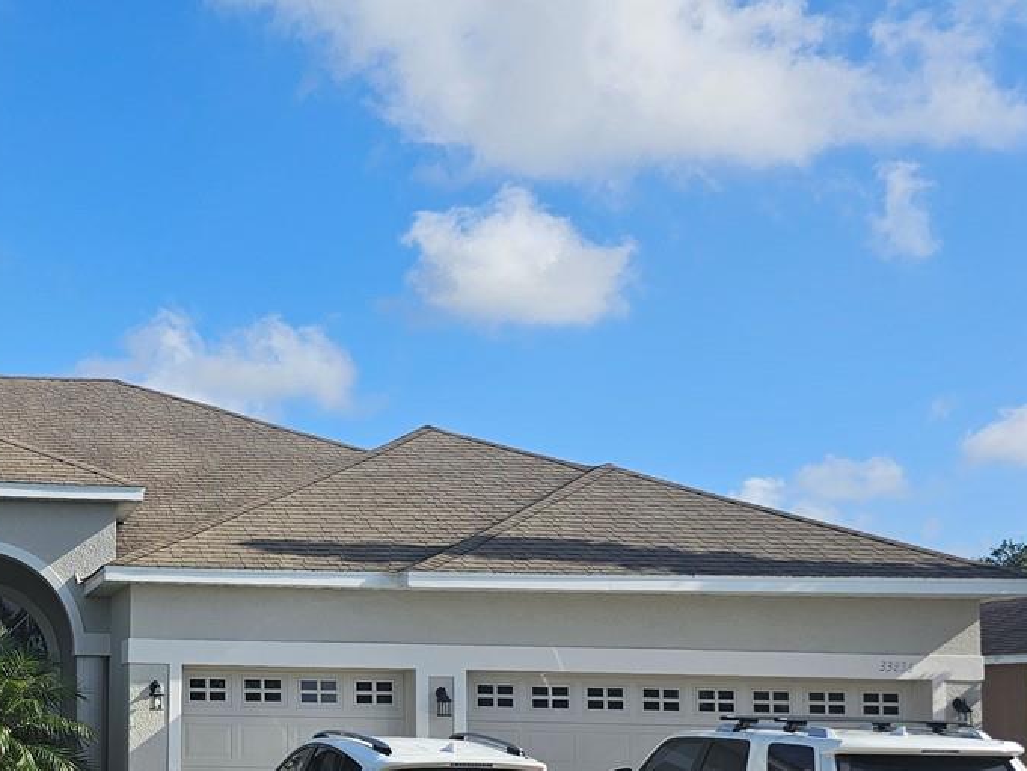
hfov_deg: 32.9
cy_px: 614
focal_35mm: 54
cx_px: 27
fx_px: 1602
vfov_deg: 26.5
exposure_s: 1/820
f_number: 1.7
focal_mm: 6.3
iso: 10
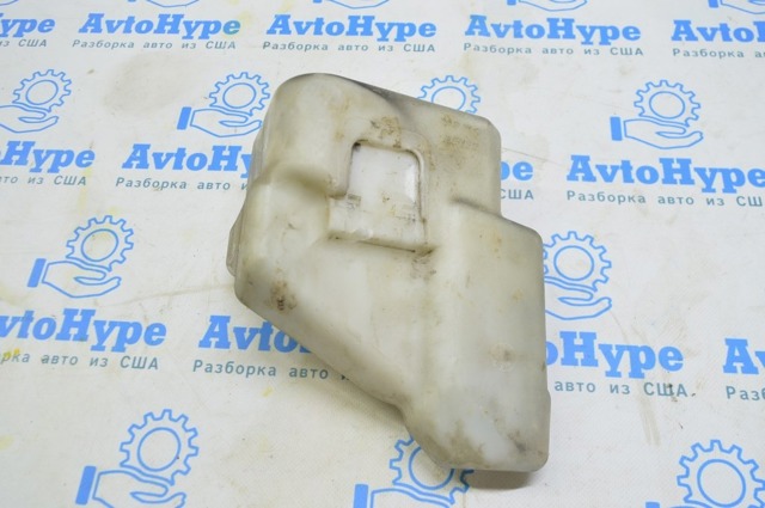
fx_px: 700
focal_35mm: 33
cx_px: 382
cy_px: 254
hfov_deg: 57.3
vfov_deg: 39.9
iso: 400
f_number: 5.6
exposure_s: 1/20
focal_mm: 22
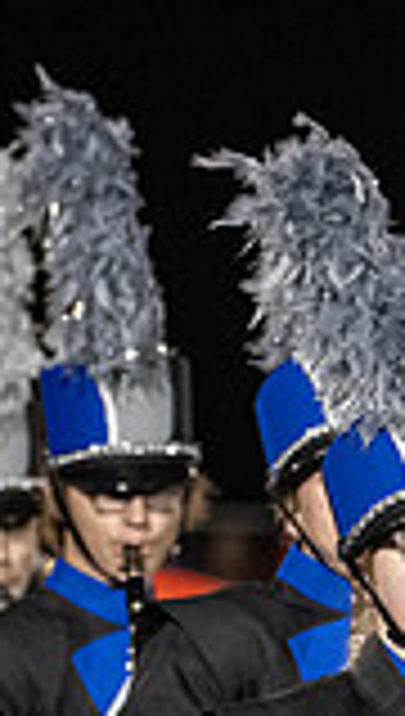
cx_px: 1454
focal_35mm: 712
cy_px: 615
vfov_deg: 3.0
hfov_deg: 1.7
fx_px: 13529
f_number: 2.8
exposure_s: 1/500
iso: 4000
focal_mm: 135
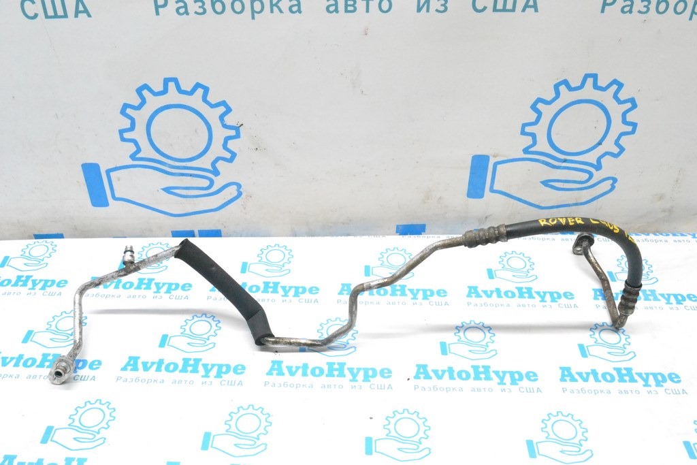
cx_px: 348
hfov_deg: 57.2
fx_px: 639
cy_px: 232
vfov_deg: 40.0
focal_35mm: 33
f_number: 9
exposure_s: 1/160
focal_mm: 22
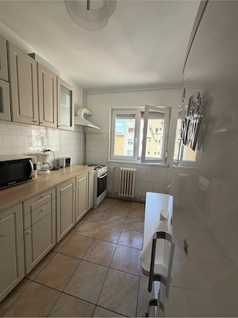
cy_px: 159
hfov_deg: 85.7
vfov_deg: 102.1
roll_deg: -2.2
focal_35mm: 14
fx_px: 128
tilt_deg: -8.5
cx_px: 119
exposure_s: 1/121
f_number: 2.2
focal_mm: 2.22
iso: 125
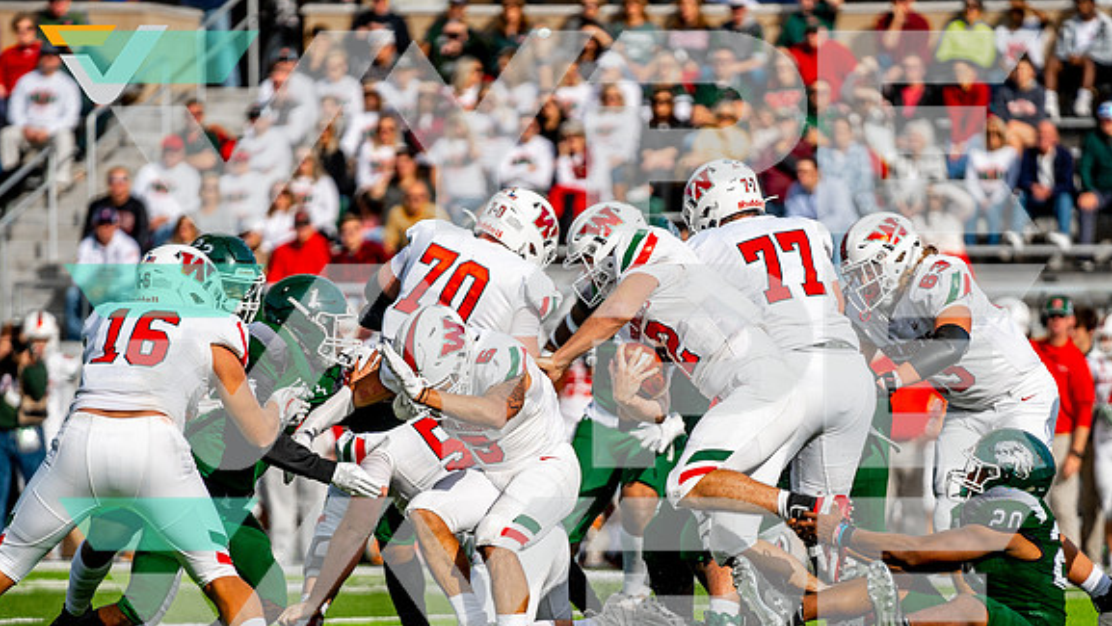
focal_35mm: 293
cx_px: 634
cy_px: 487
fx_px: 8642
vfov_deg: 4.1
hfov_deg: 7.4
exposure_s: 1/2000
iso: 400
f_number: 2.8
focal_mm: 200
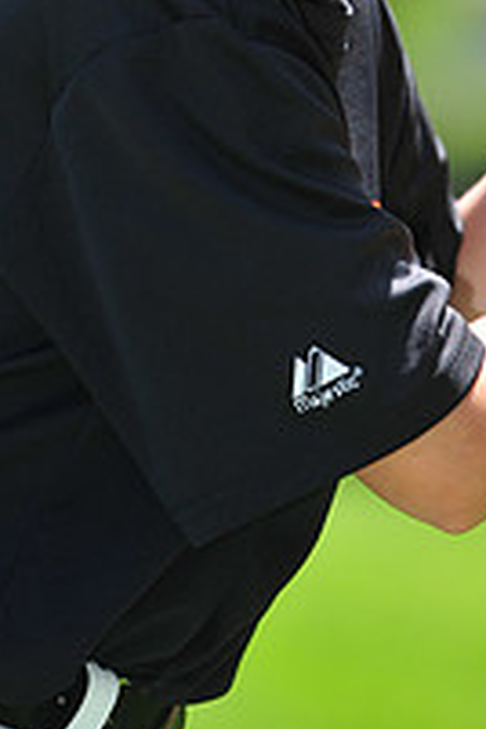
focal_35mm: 576
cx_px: 308
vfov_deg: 3.6
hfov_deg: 2.4
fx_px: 11663
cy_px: -254
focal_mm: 200
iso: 200
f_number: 4.5
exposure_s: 1/640
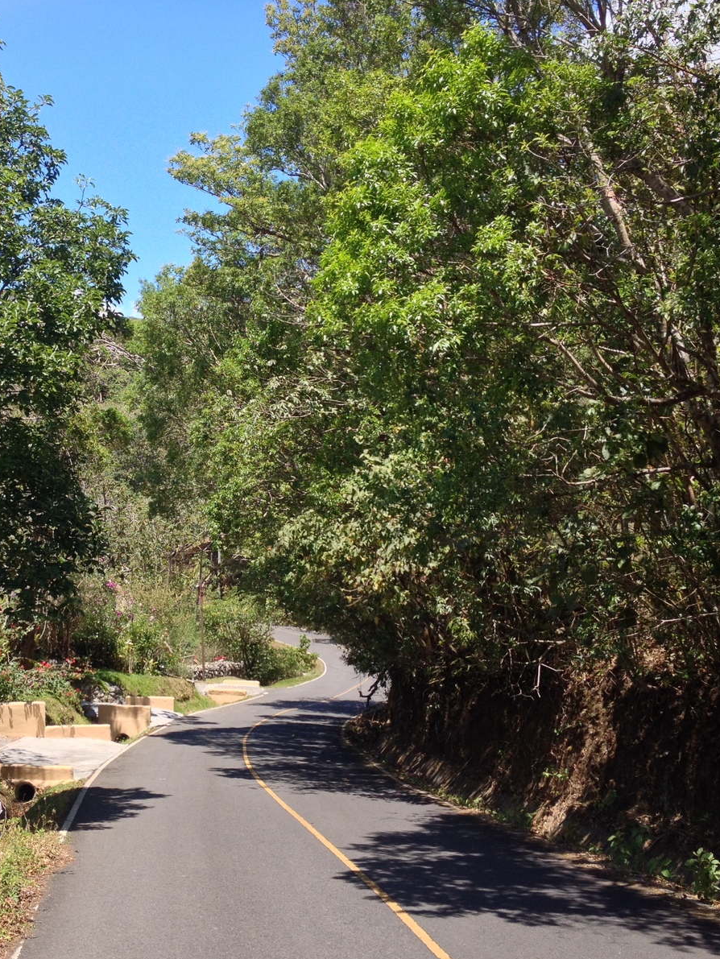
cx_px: 195
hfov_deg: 30.5
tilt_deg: +0.8
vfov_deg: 40.4
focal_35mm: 47
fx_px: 1303
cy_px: 482
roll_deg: +0.0
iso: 50
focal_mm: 4.28
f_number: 2.4
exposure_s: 1/575
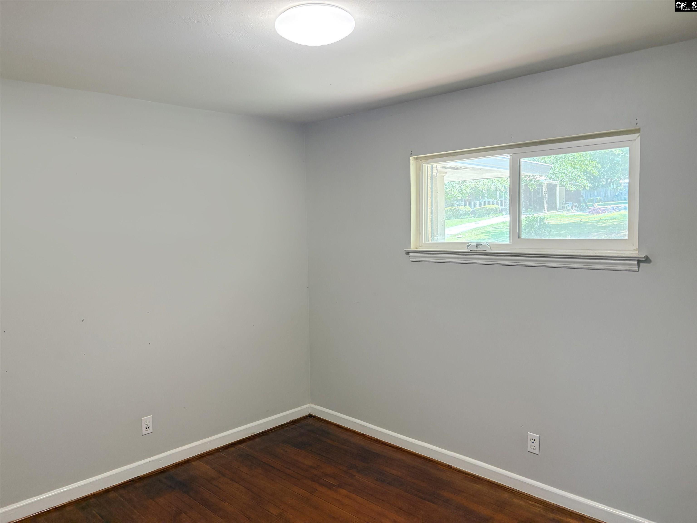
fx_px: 524
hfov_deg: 67.3
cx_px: 348
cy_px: 262
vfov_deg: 53.1
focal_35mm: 26
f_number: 1.6
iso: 250
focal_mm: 5.96
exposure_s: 1/60
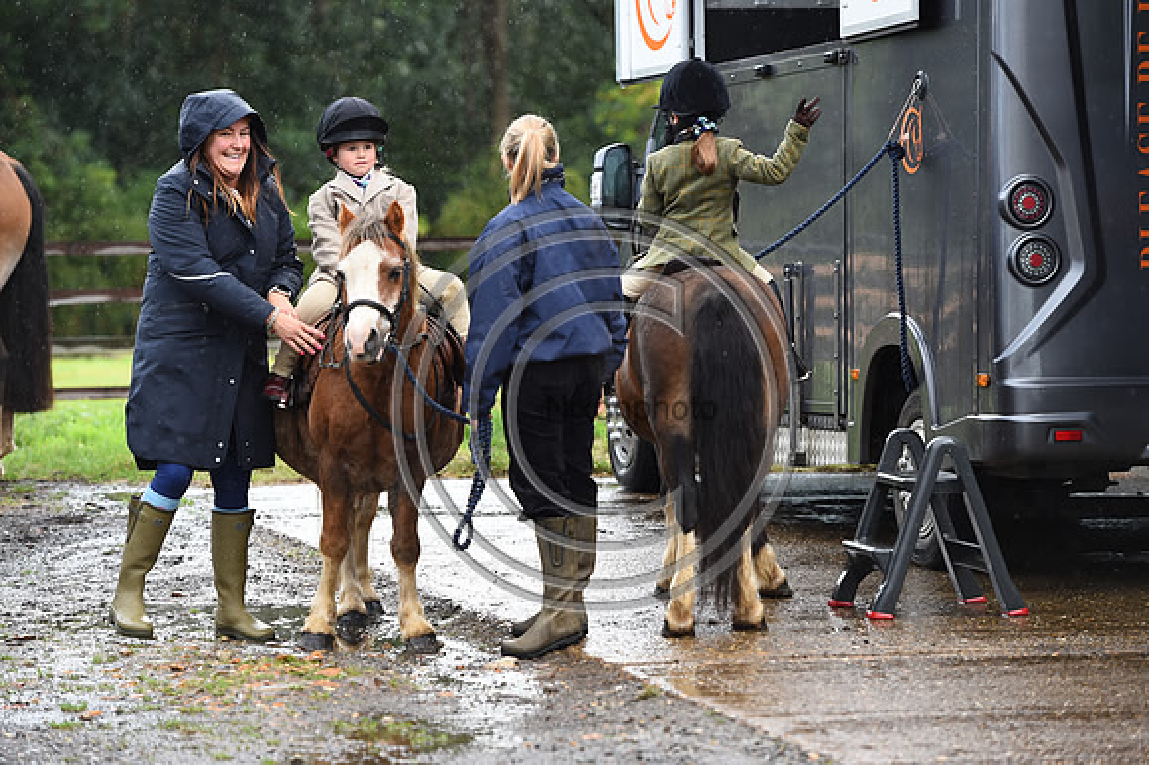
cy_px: 382
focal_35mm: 145
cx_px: 574
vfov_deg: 9.5
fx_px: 4625
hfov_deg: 14.2
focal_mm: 145
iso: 560
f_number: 4
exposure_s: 1/800
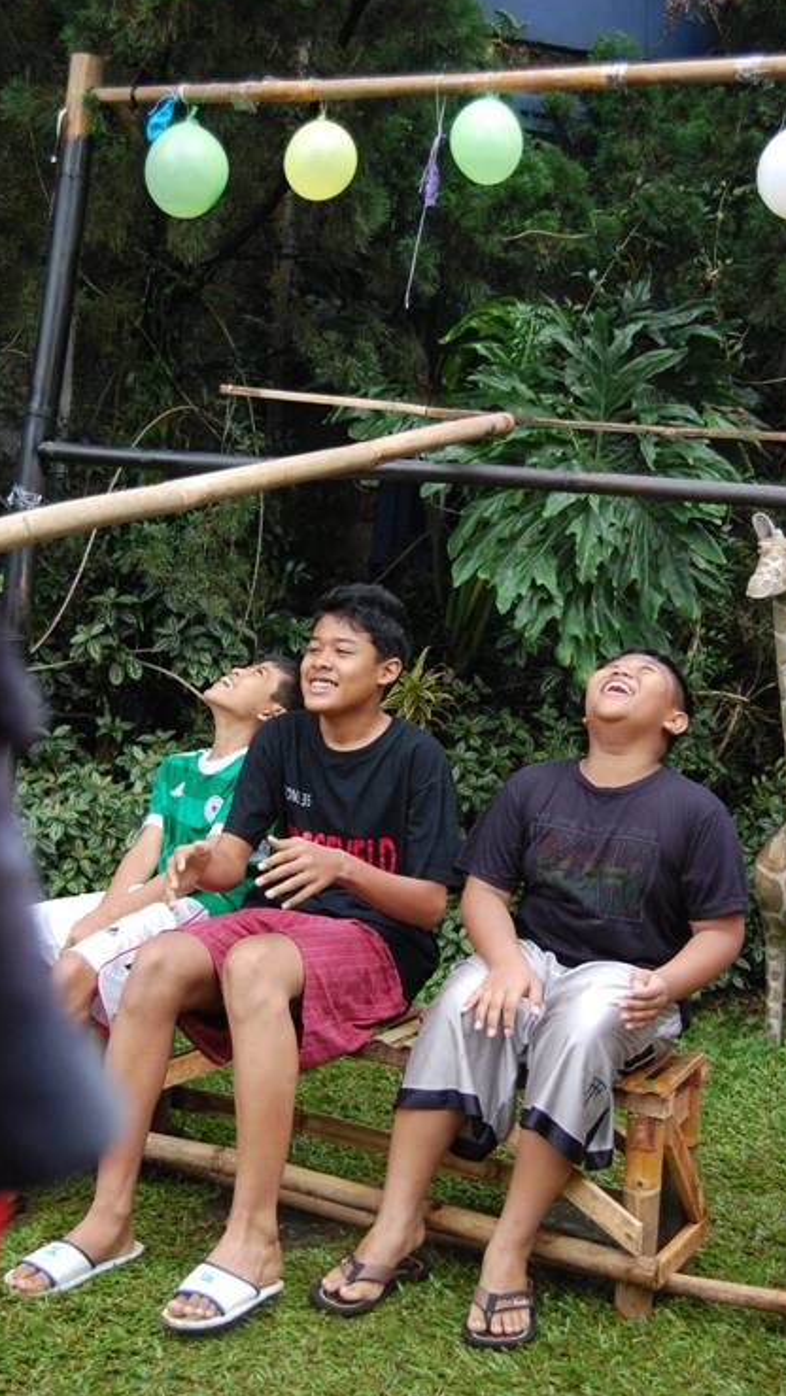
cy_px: 691
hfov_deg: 24.2
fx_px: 1834
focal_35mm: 50
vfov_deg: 41.7
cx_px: 374
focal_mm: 31
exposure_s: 1/500
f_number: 4.5
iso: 800
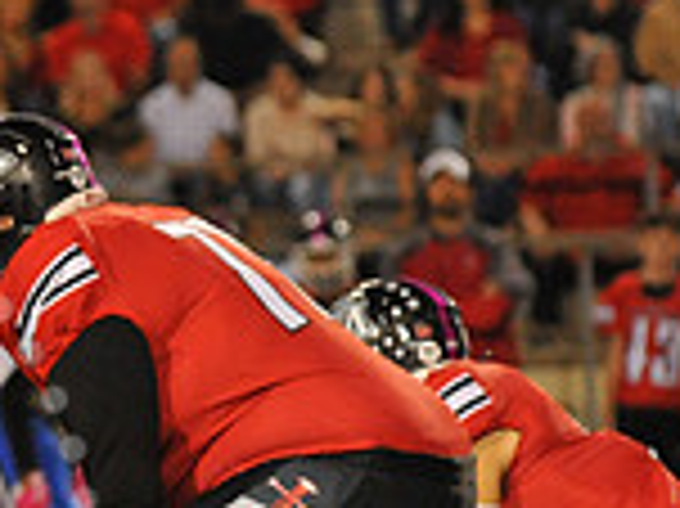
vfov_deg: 2.0
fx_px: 14466
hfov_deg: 2.7
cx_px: -329
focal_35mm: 737
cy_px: 562
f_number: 5.6
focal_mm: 200
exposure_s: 1/200
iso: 5000
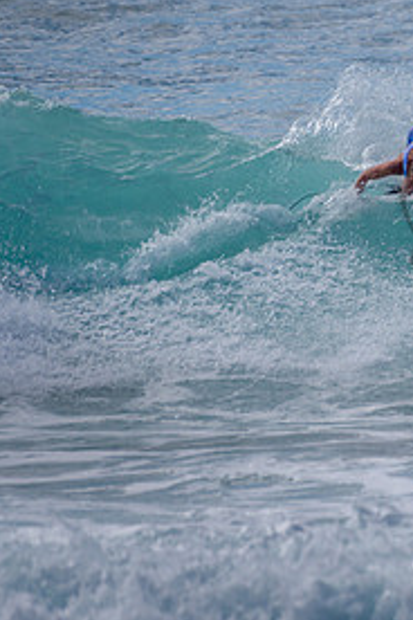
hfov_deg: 1.1
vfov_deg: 1.6
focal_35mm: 1291
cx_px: 491
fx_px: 22214
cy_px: 118
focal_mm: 500
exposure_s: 1/2000
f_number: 5.6
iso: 100
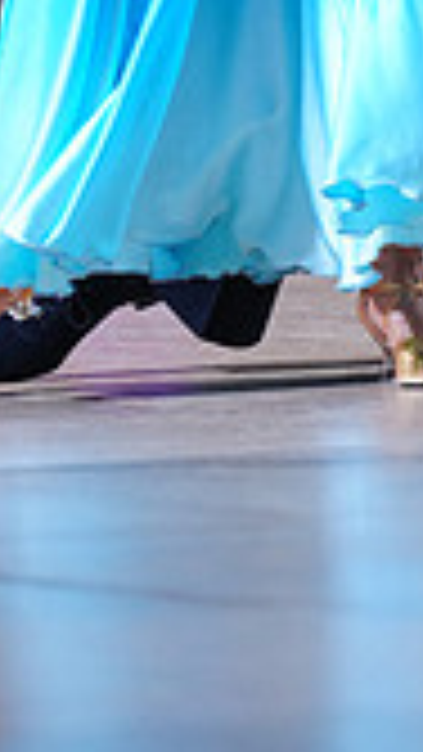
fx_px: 14489
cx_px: 497
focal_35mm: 727
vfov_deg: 3.0
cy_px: -428
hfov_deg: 1.7
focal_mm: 200
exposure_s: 1/640
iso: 1250
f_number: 2.8
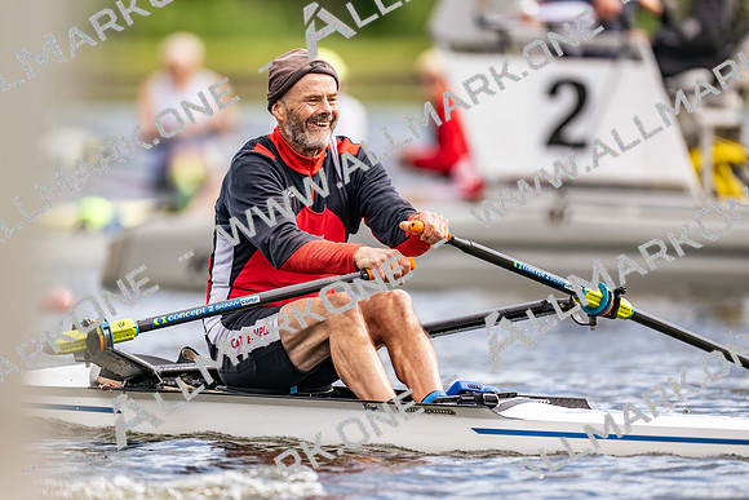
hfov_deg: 3.4
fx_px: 12486
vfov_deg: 2.3
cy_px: 250
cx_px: 374
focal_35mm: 600
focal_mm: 600
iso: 320
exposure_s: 1/2500
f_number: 4
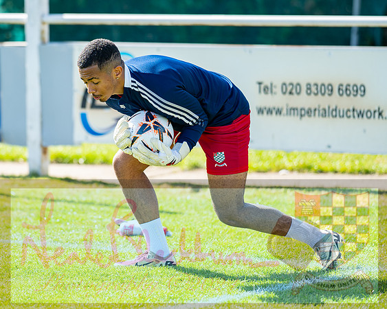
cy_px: 147
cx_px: 149
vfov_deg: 6.5
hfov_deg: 8.1
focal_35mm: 239
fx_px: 2732
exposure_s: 1/1250
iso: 80
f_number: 1.8
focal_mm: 135
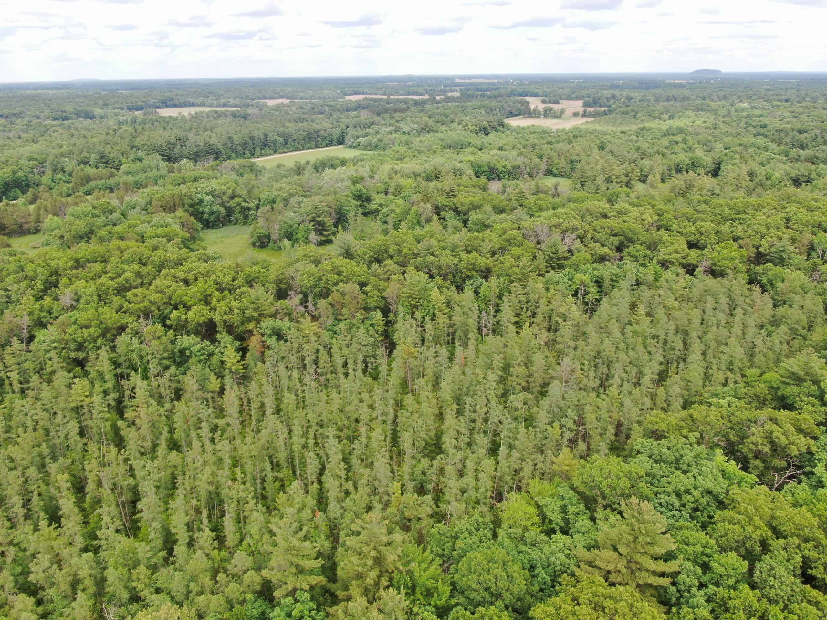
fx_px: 573
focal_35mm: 24
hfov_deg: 71.6
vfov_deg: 56.8
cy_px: 310
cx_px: 414
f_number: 2.8
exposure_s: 1/500
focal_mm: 4.39
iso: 100
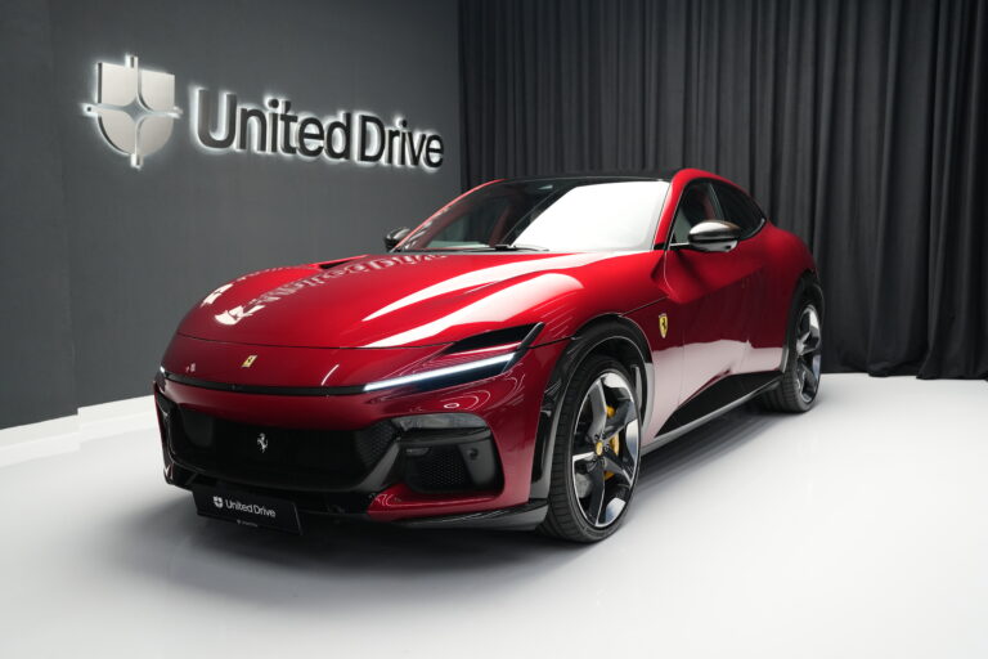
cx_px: 494
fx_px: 960
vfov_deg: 37.9
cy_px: 330
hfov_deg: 54.4
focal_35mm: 35
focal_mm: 35
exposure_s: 1/40
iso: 2000
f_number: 4
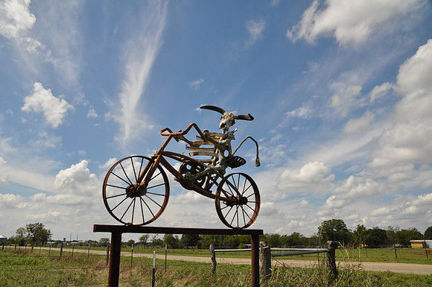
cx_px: 216
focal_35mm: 27
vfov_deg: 47.8
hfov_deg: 67.5
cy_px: 144
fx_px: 324
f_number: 14
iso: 200
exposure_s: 1/200
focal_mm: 18
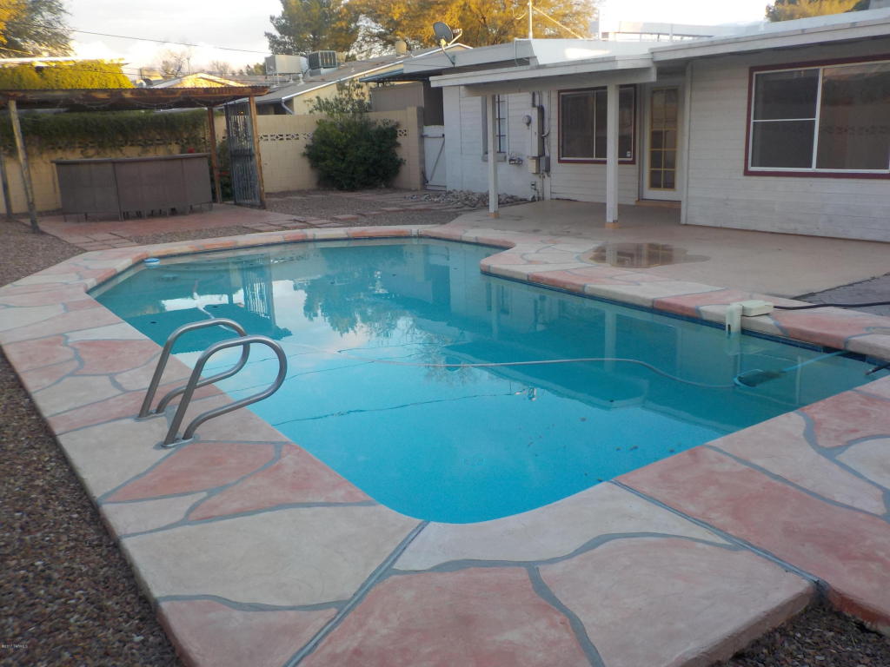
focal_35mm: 30
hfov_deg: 60.0
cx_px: 445
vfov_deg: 46.8
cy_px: 334
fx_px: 771
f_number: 3.3
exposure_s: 1/80
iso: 125
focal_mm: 4.1
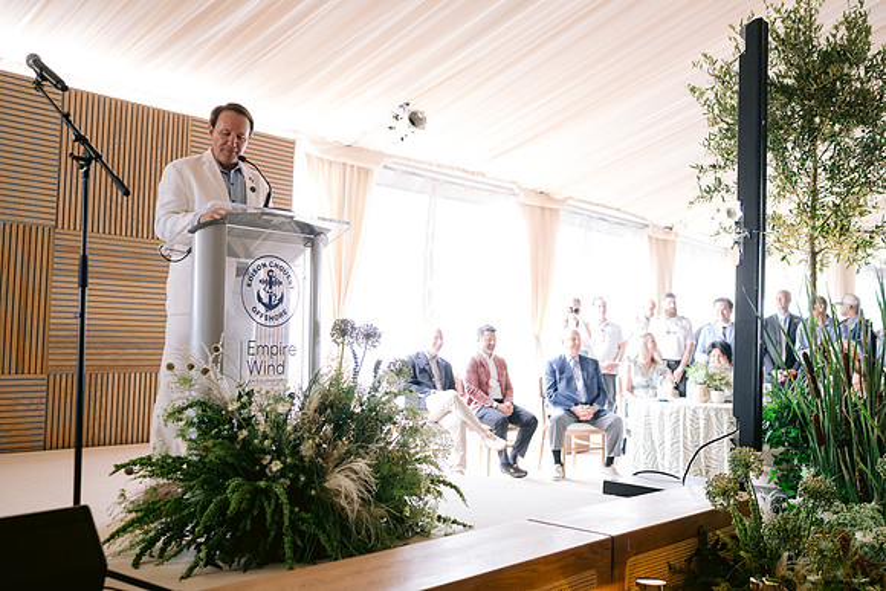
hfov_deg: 54.4
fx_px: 862
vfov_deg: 37.9
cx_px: 443
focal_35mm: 35
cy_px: 296
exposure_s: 1/60
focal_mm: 35
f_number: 3.2
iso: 1250
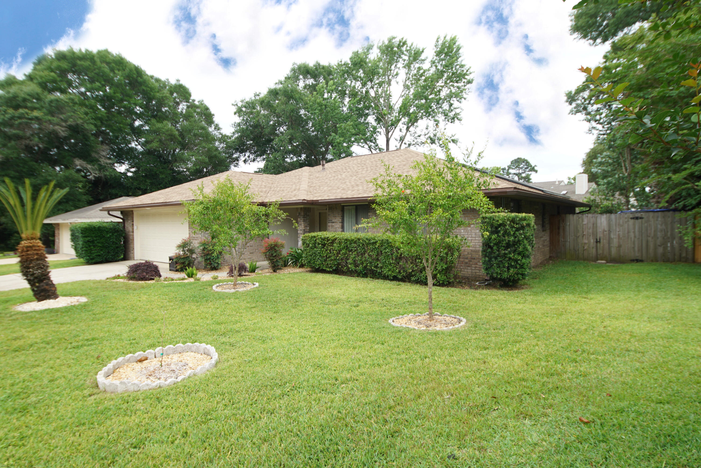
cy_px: 234
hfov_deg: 90.0
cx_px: 350
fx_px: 351
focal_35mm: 18
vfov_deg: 67.4
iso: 100
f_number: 5.6
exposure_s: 1/100
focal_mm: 12
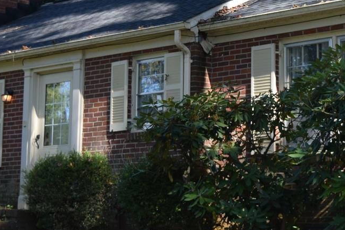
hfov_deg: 17.9
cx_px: 234
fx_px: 1092
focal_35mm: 114
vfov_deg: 12.0
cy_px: 47
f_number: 4.5
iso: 100
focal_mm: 24
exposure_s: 1/200
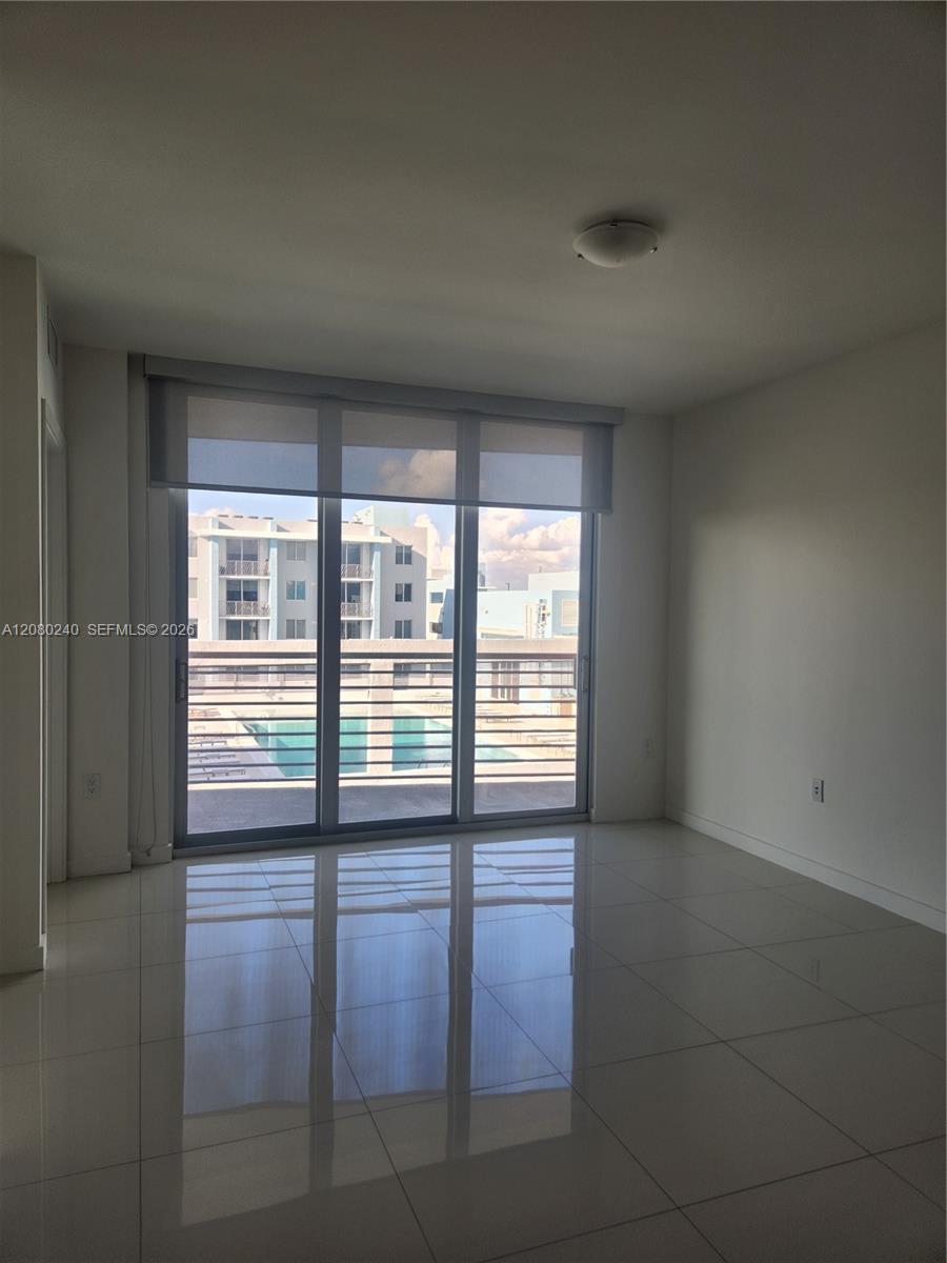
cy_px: 632
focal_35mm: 23
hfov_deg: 58.9
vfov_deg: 73.9
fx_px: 839
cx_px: 474
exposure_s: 1/273
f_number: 1.8
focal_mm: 5.4
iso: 20
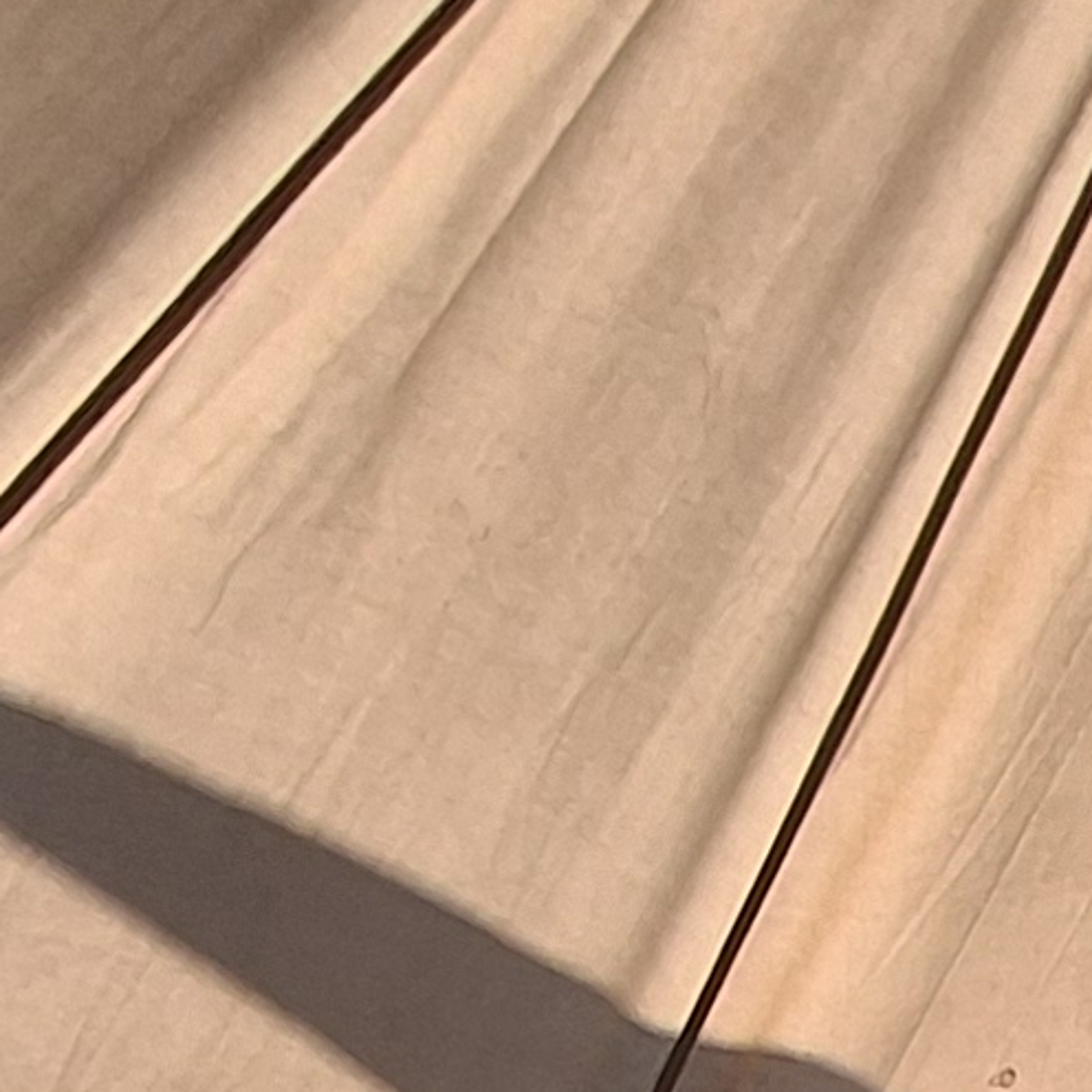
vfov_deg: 13.4
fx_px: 3319
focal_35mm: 93
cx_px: 2032
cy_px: 2653
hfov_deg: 15.7
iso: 40
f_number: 2.2
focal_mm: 1.64
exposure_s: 1/151
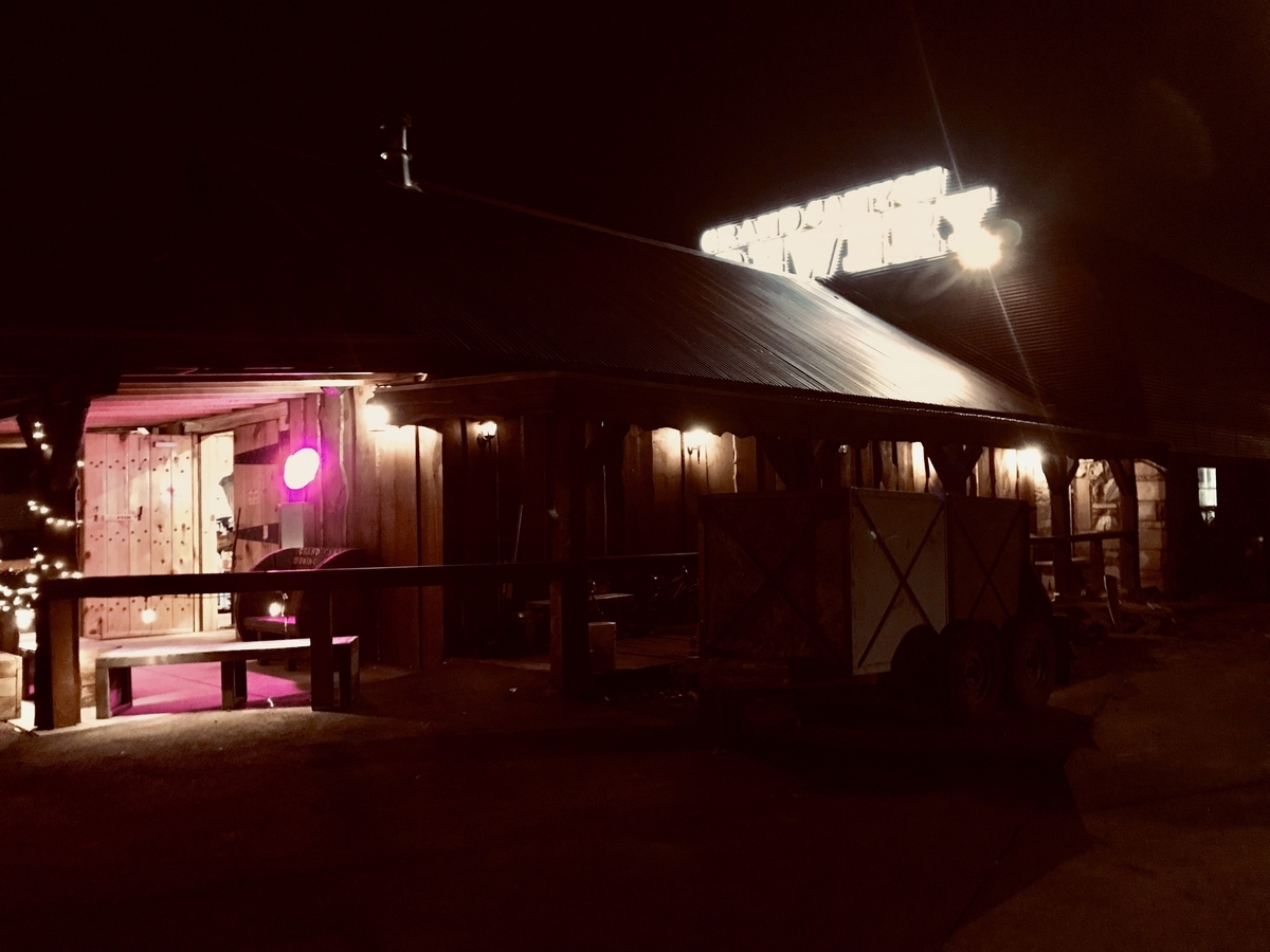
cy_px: 476
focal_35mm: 28
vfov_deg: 49.7
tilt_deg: +2.9
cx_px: 635
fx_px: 1027
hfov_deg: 63.4
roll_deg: +0.5
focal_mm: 3.99
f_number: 1.8
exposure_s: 1/4
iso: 400
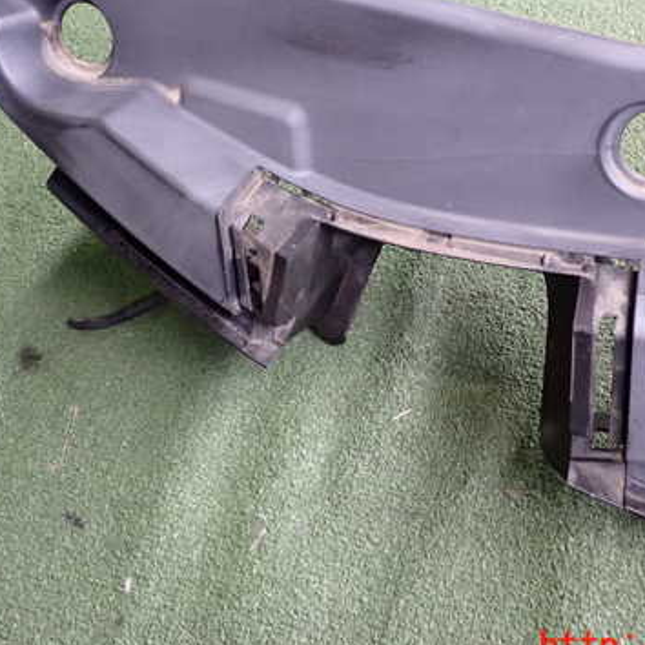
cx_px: 404
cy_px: 261
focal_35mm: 48
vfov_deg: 35.2
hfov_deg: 35.2
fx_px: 1012
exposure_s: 1/60
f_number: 2.4
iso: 250
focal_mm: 5.79
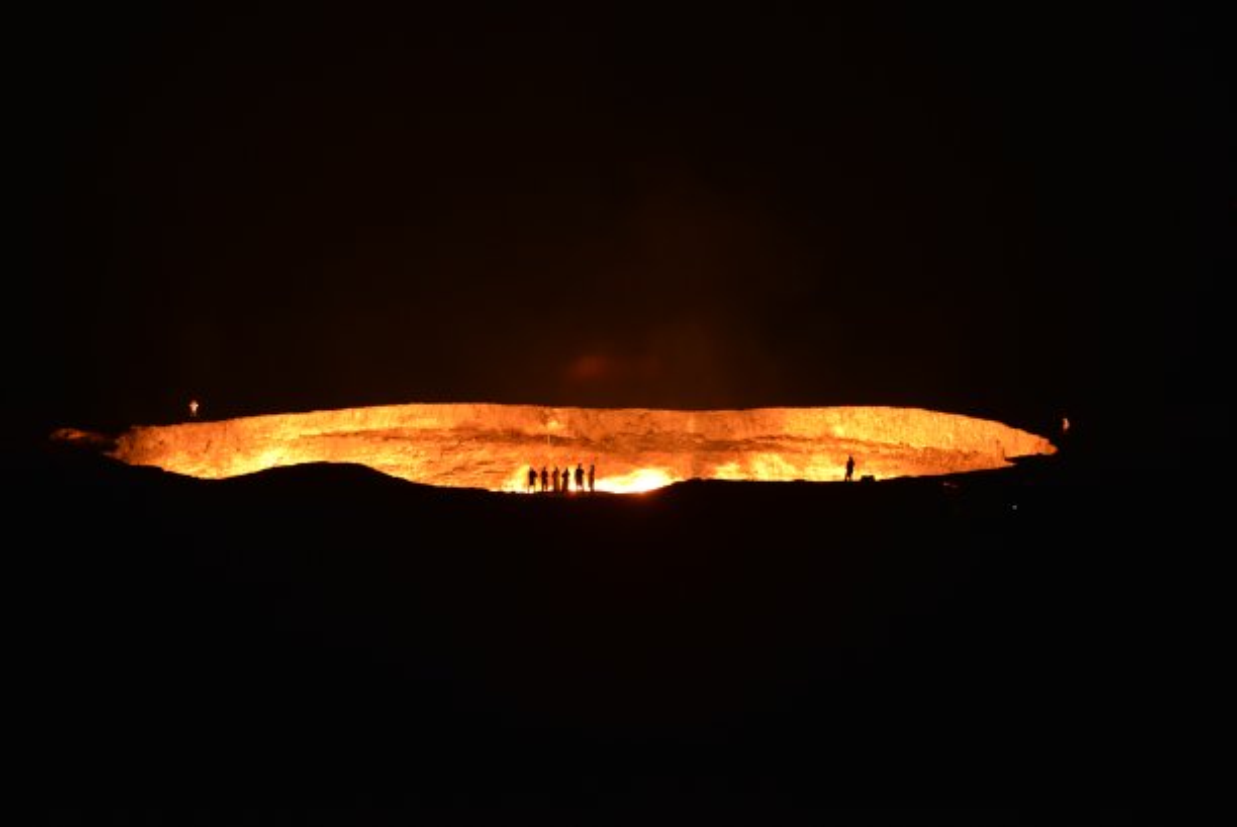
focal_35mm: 50
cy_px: 414
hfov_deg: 39.6
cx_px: 618
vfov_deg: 27.0
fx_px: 1719
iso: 800
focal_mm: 50
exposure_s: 1/3
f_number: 5
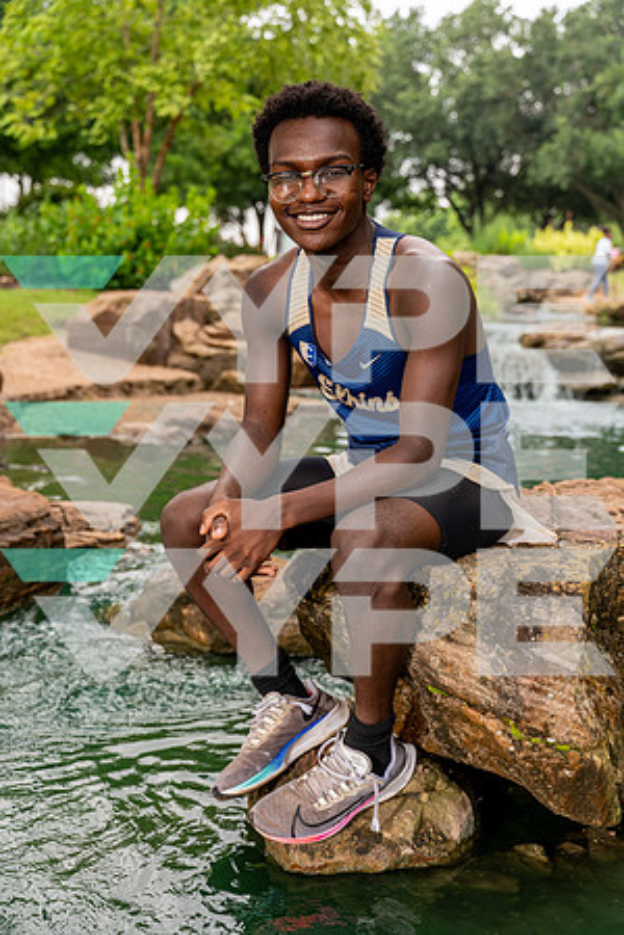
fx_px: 1222
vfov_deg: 41.9
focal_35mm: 47
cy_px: 468
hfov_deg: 28.6
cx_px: 312
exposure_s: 1/250
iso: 160
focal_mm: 47
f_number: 4
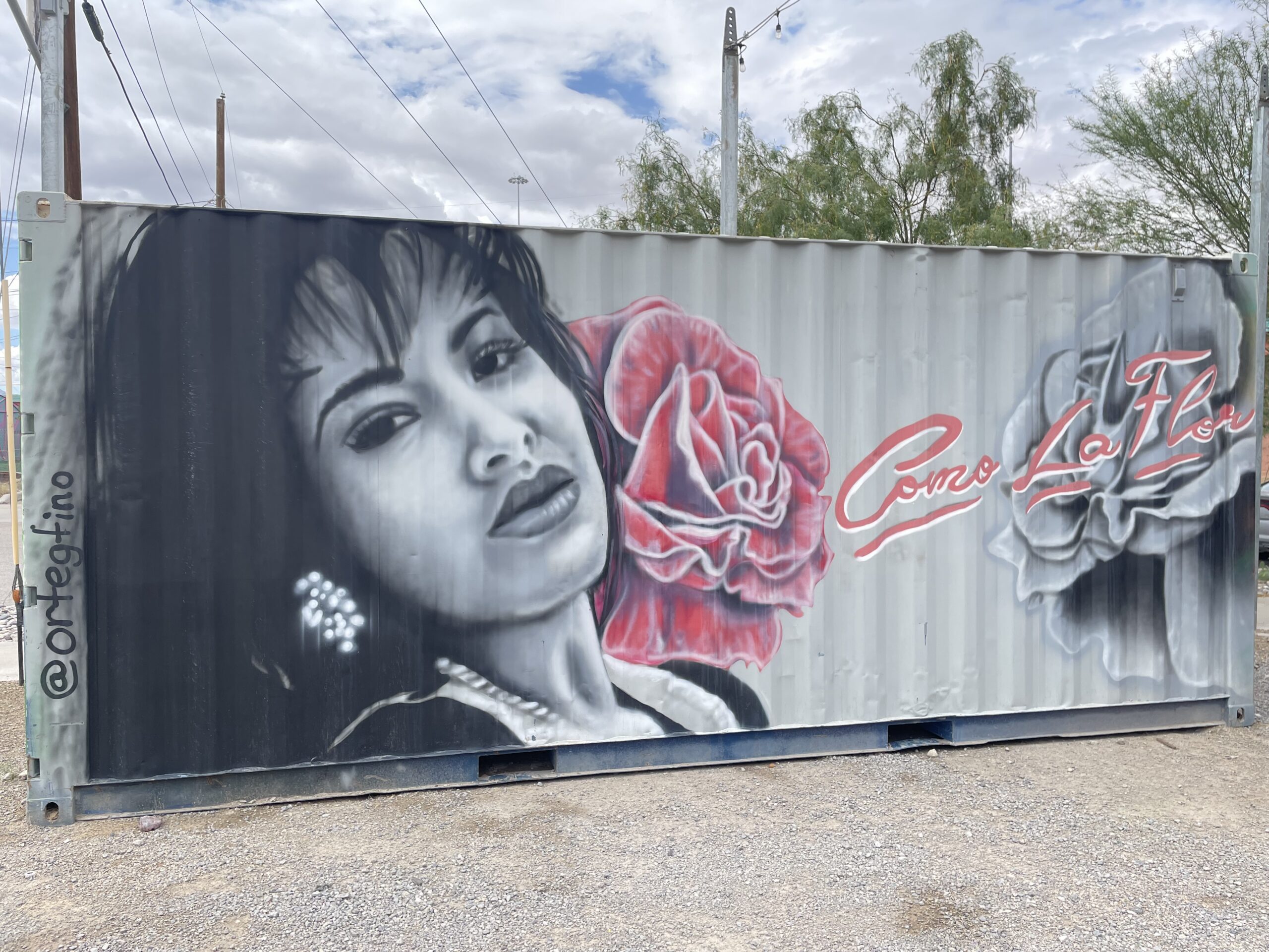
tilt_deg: -1.2
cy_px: 476
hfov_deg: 67.3
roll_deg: +0.1
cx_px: 634
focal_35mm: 26
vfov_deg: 53.1
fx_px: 953
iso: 32
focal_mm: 4.2
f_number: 1.6
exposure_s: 1/1033
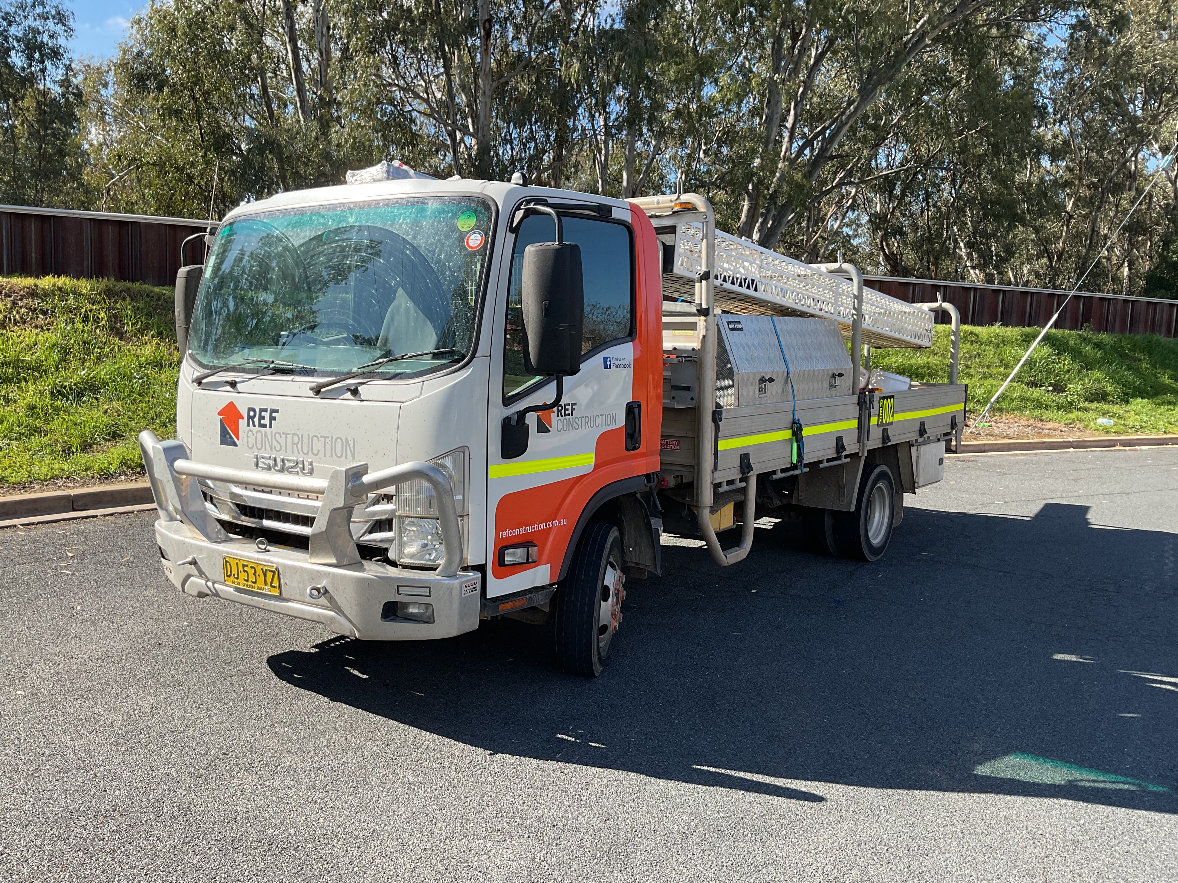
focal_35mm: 30
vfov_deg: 46.8
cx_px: 571
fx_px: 1021
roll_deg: -1.9
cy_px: 452
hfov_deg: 60.0
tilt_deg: -8.9
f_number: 1.8
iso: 16
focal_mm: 3
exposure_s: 1/719
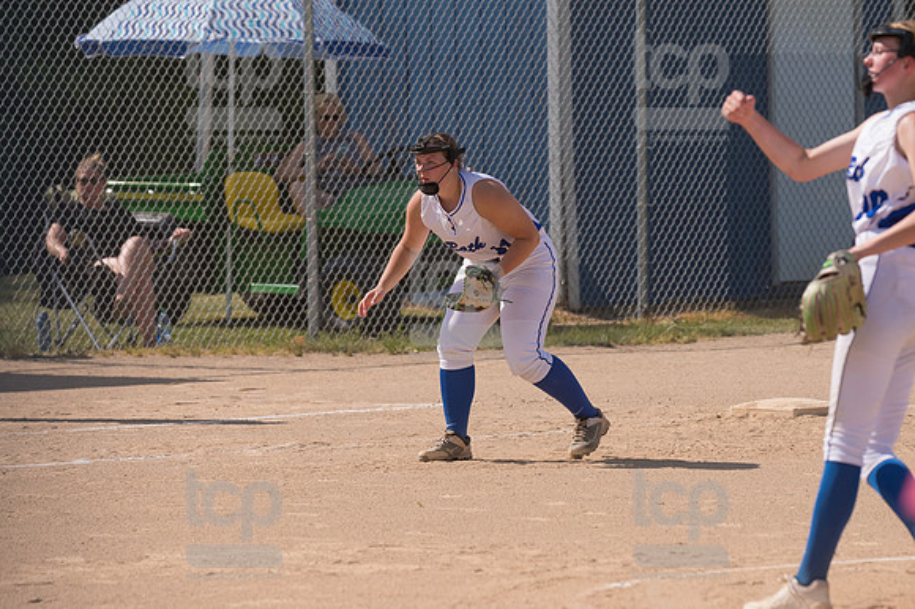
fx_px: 7620
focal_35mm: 300
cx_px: 458
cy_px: 304
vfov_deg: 4.6
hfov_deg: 6.9
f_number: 5.6
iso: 200
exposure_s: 1/1600
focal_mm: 200
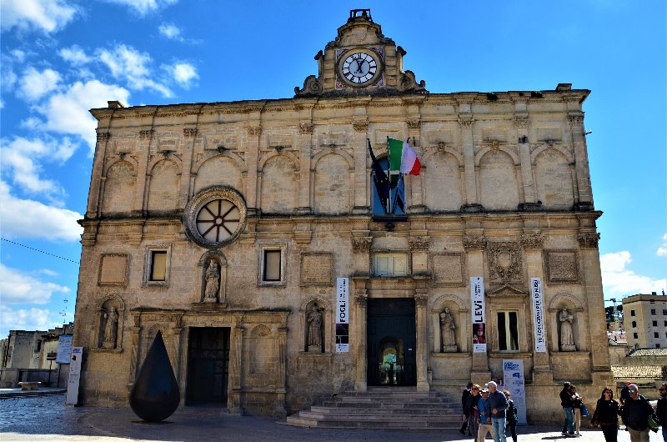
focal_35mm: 27
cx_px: 334
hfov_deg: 67.5
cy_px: 221
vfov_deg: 47.7
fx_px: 499
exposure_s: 1/250
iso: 400
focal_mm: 18
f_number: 10
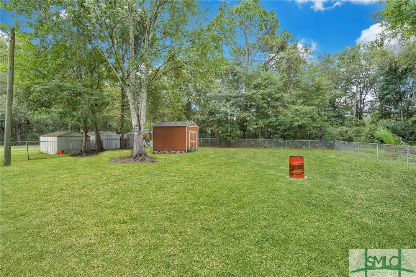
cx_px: 208
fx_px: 185
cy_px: 138
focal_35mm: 16
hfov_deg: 96.8
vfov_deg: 73.7
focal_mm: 16
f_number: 9
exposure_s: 1/30
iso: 320
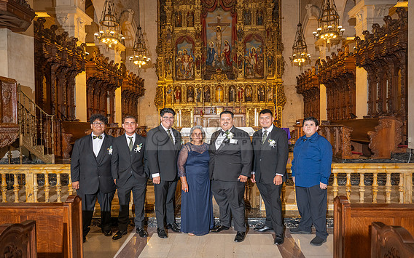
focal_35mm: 25
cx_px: 209
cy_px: 133
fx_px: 282
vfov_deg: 49.3
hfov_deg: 72.5
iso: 1000
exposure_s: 1/200
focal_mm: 24
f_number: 2.8
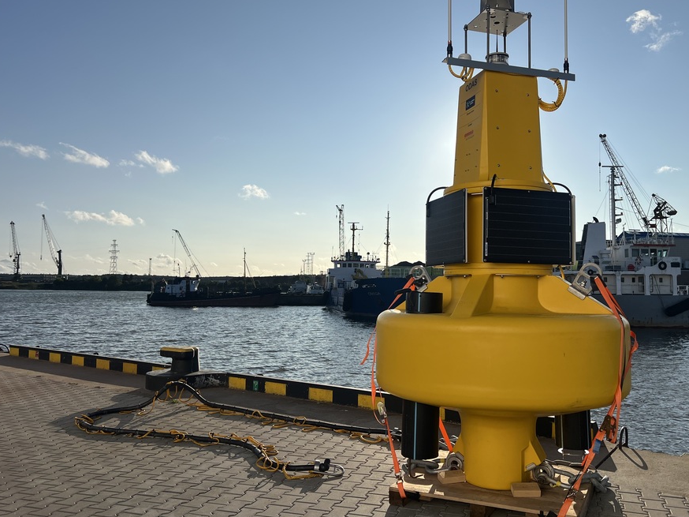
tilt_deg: +2.8
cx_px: 386
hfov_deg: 59.8
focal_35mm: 30
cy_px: 251
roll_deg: -0.8
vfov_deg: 46.8
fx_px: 597
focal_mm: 5.7
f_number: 1.5
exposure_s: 1/12658
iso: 50
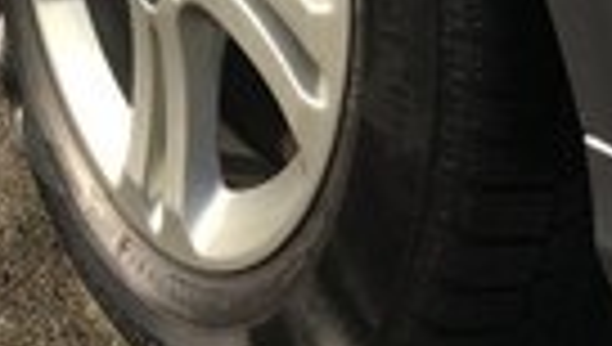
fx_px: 1869
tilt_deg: -4.6
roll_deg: +0.3
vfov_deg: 8.9
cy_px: -652
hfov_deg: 18.4
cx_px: 130
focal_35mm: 115
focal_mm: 4.15
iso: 25
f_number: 2.2
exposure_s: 1/938
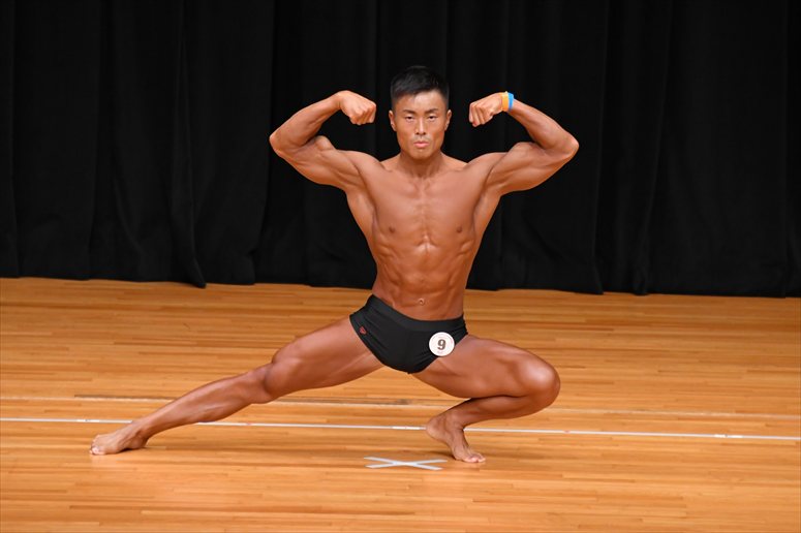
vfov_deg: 4.0
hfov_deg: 6.0
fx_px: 7673
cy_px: 266
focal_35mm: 345
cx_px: 400
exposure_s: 1/400
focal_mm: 230
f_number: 5.6
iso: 3200
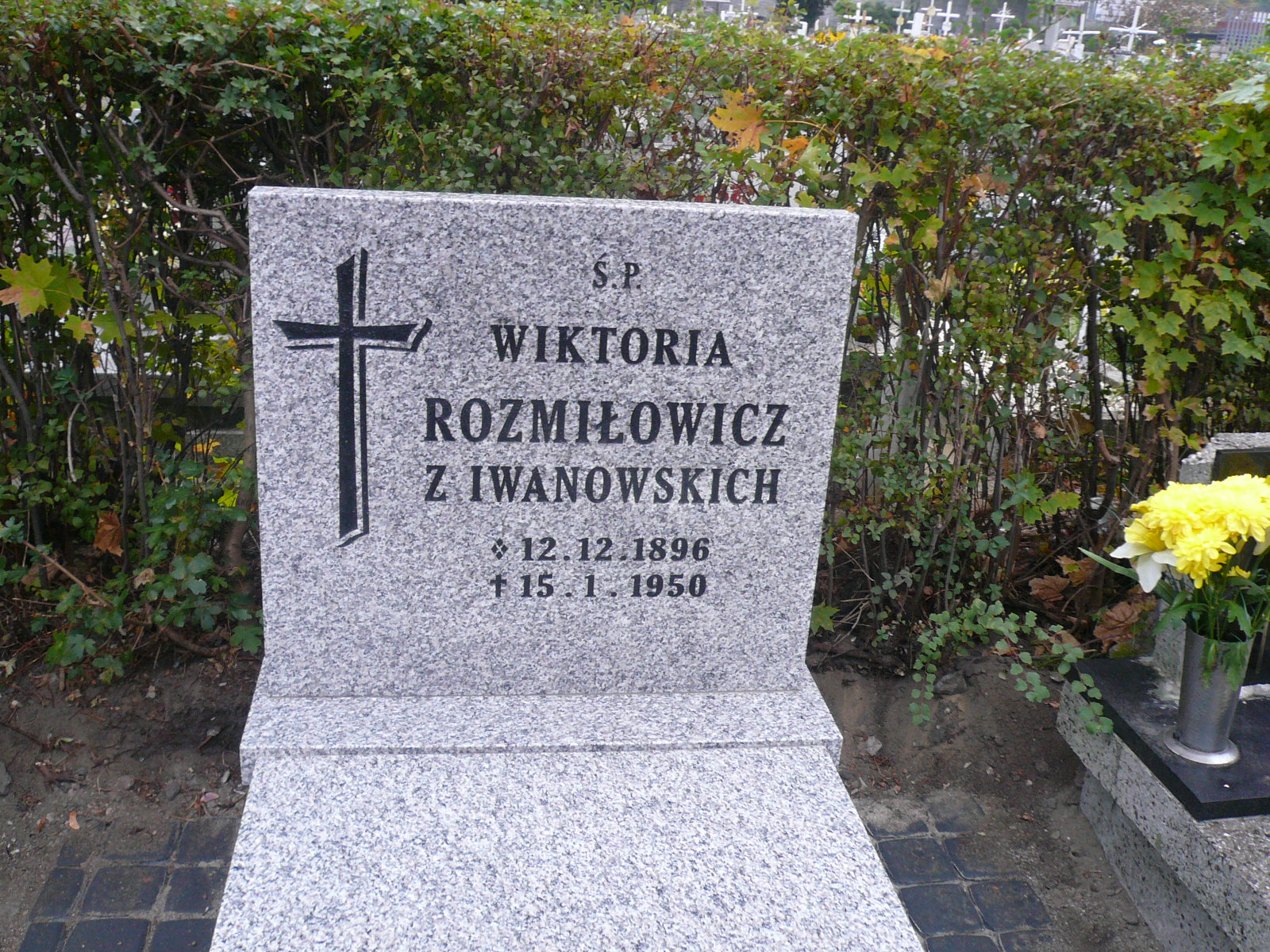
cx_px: 635
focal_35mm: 33
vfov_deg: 42.9
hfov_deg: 55.4
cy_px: 476
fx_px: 1211
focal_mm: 4.6
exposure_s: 1/40
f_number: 2.8
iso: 100
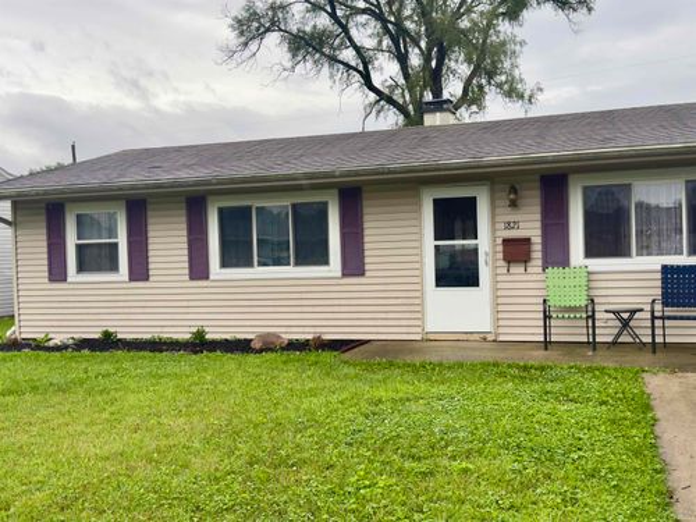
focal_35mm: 39
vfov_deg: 36.8
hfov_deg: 47.9
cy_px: 261
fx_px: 784
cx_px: 348
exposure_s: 1/389
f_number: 1.78
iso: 80
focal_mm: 6.76
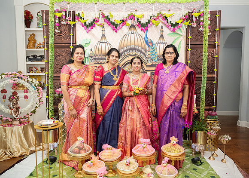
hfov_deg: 69.8
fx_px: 178
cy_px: 89
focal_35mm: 25
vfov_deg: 53.0
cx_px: 133
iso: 640
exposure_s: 1/160
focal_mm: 24
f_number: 3.2
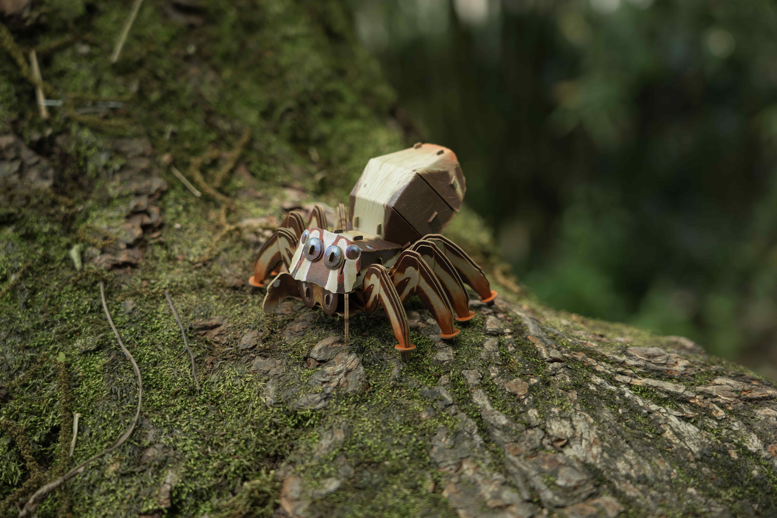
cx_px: 388
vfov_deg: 20.0
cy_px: 259
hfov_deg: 29.7
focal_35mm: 68
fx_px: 1468
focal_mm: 68
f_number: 4
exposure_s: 1/100
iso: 100
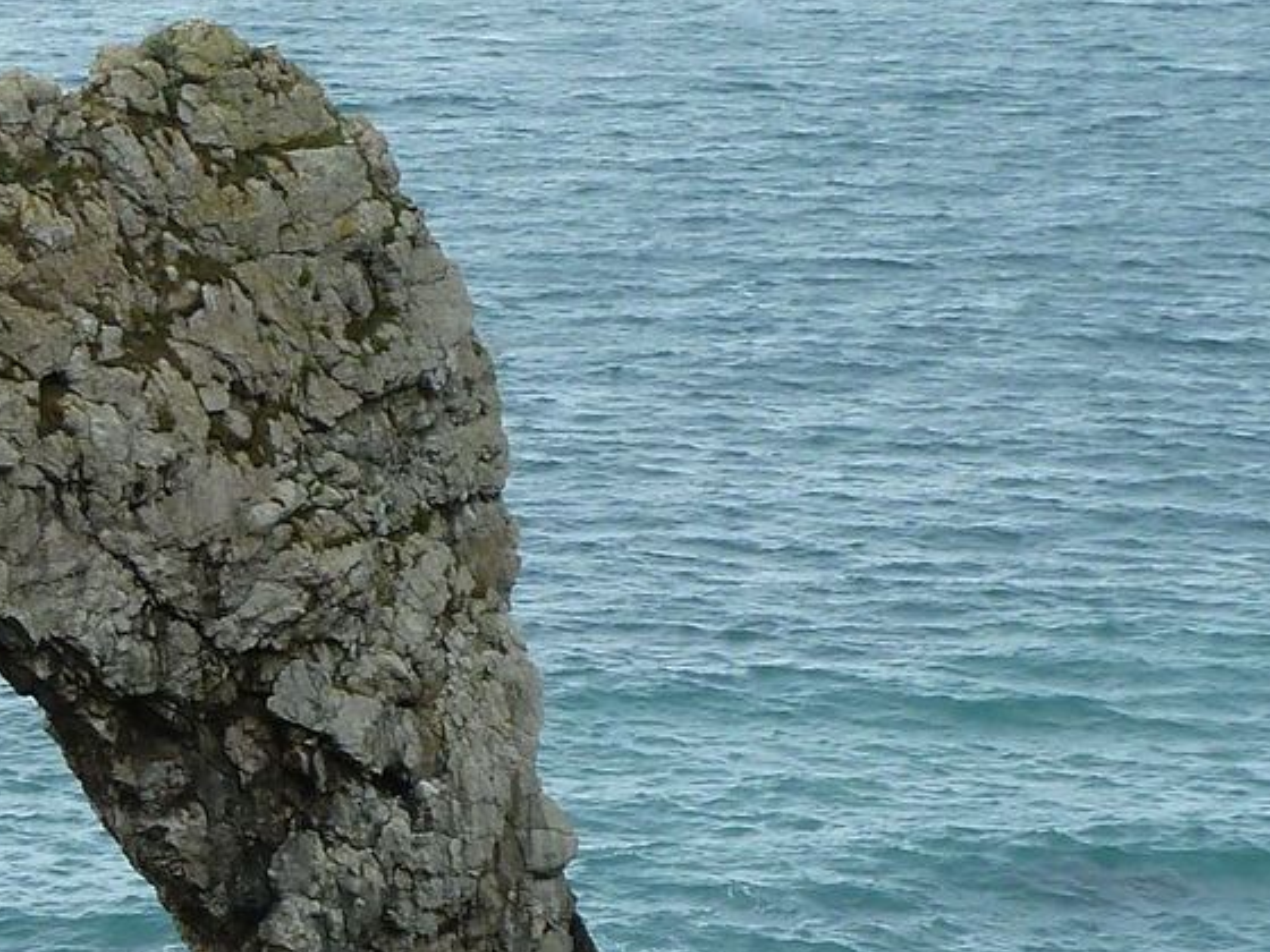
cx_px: -726
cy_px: 825
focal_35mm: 144
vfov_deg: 10.3
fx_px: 5283
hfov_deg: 12.9
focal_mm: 6.9
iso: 80
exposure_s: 1/200
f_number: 4
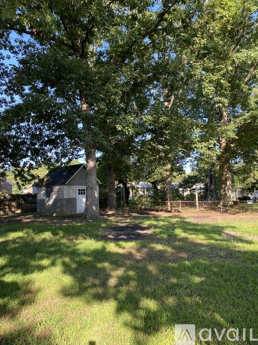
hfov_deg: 53.0
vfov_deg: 67.3
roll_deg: +1.0
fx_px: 258
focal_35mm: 26
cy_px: 172
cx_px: 129
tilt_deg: +6.9
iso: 32
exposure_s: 1/249
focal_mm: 4.25
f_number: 1.8
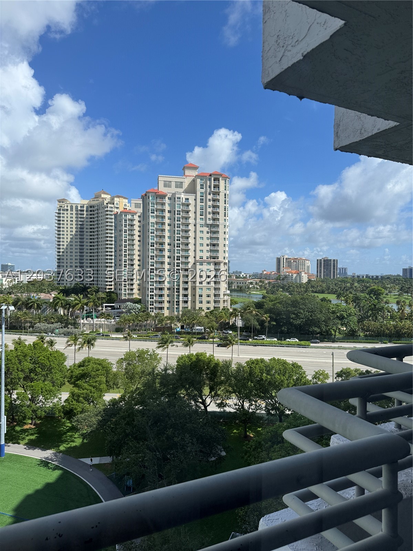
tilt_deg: -0.5
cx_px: 206
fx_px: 382
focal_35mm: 24
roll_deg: -0.4
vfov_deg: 71.6
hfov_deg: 56.8
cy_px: 276
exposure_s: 1/2604
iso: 80
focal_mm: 6.76
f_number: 1.78
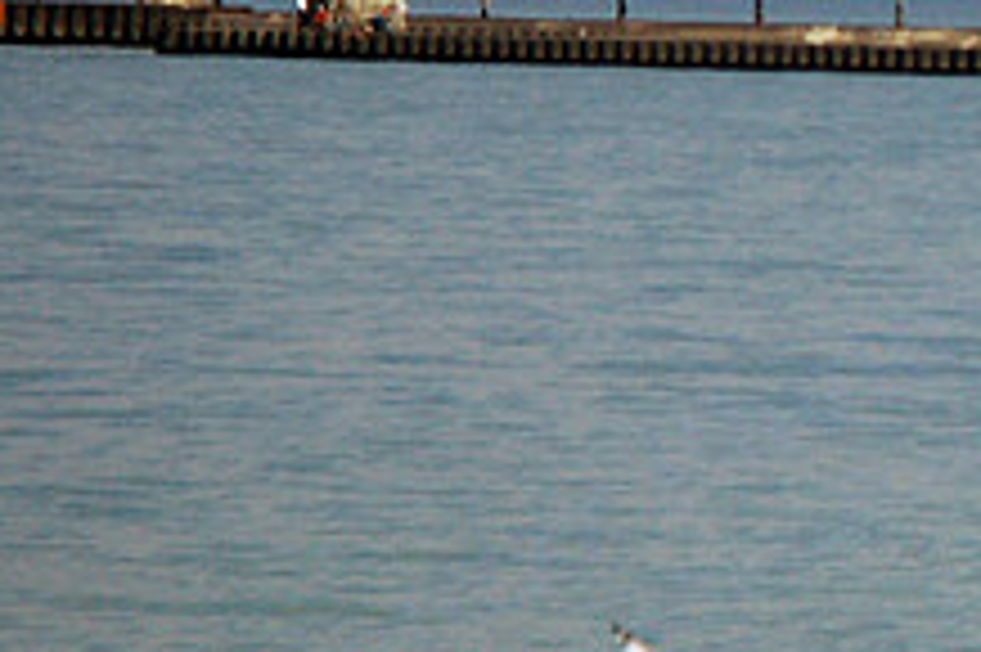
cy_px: 106
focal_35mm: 578
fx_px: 15747
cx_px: 1107
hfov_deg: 3.6
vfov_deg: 2.4
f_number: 5.3
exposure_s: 1/500
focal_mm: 145
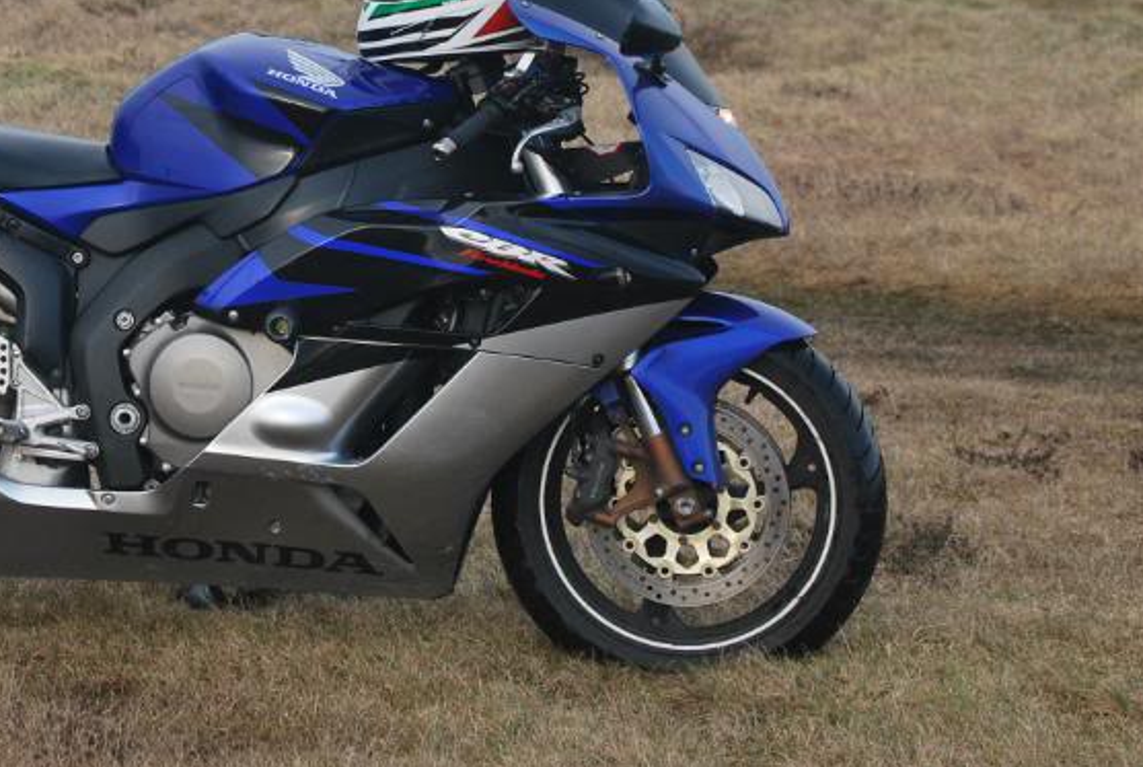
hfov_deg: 13.4
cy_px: 102
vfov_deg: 9.0
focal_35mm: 152
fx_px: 4832
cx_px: 222
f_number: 5
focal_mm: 55
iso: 200
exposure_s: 1/100
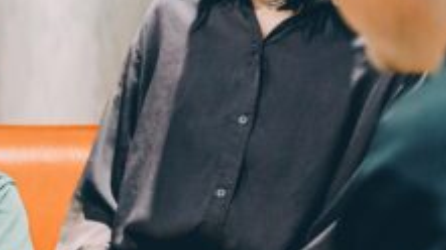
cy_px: 48
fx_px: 2151
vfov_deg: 6.6
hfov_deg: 11.2
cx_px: -315
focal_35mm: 182
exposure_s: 1/100
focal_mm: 50
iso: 250
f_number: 1.8
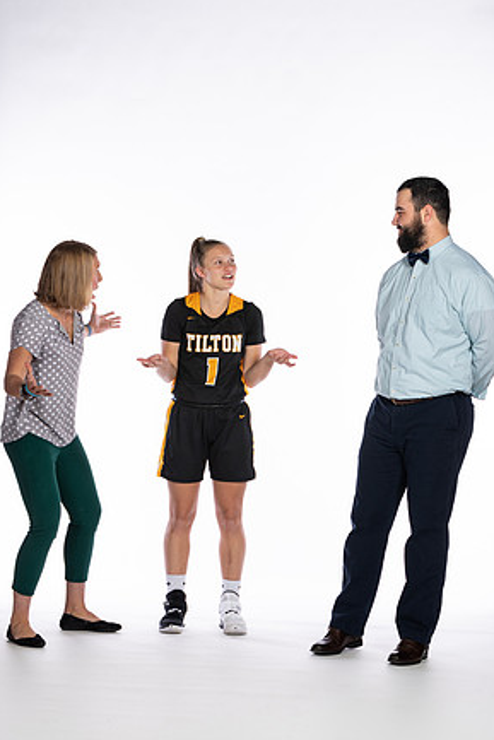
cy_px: 376
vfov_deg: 18.7
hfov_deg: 12.6
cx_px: 251
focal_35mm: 109
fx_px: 2242
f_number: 5.6
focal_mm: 70
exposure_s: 1/100
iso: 100
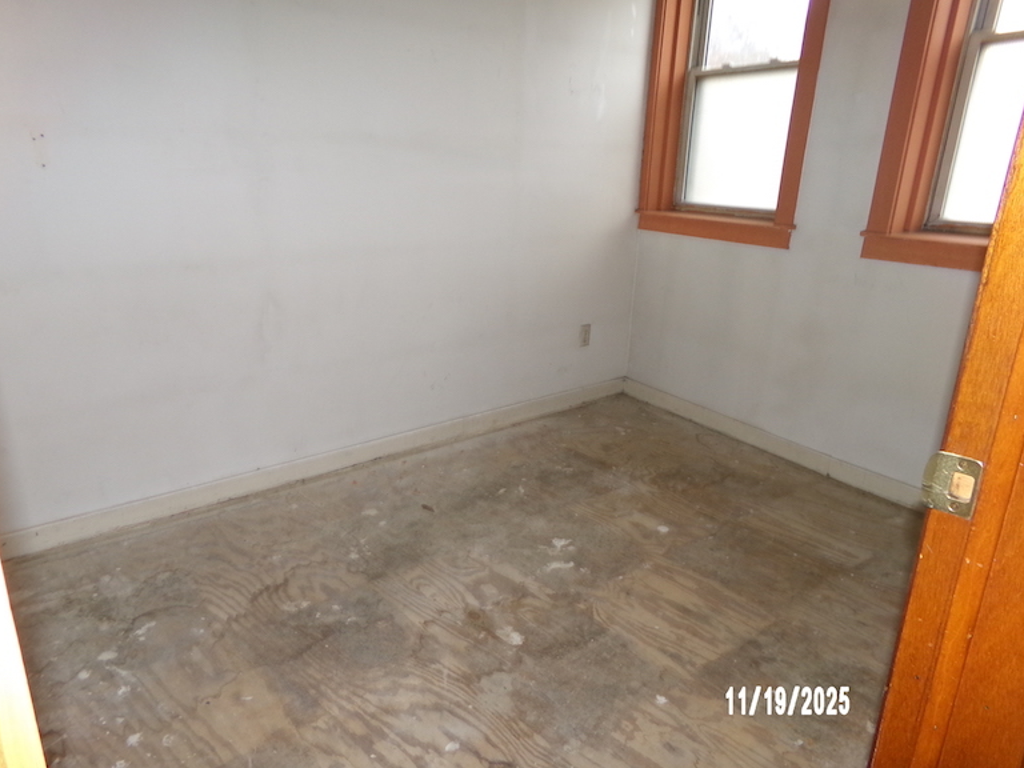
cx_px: 495
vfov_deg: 54.9
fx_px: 740
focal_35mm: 25
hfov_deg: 69.4
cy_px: 389
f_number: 3.7
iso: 200
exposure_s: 1/34
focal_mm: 4.3
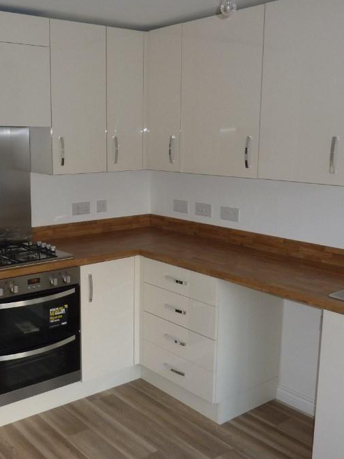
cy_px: 225
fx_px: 504
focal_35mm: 38
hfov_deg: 37.1
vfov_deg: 49.0
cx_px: 104
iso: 100
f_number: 3.3
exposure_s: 1/30
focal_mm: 4.1
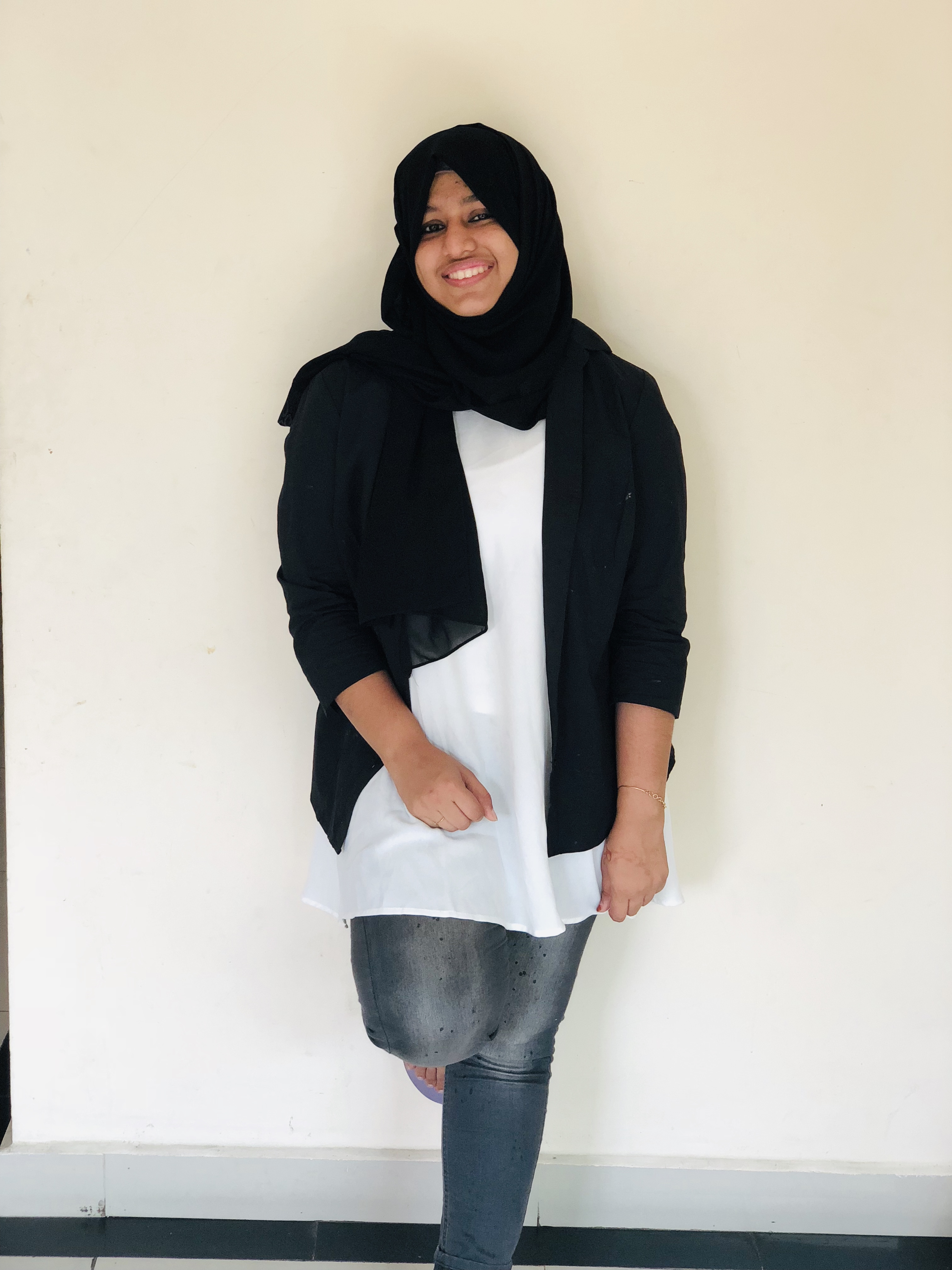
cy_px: 635
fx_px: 1907
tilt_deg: -16.7
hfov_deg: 28.0
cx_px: 476
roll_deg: -2.0
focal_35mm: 52
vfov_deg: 36.8
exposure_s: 1/60
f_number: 2.4
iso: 100
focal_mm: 6
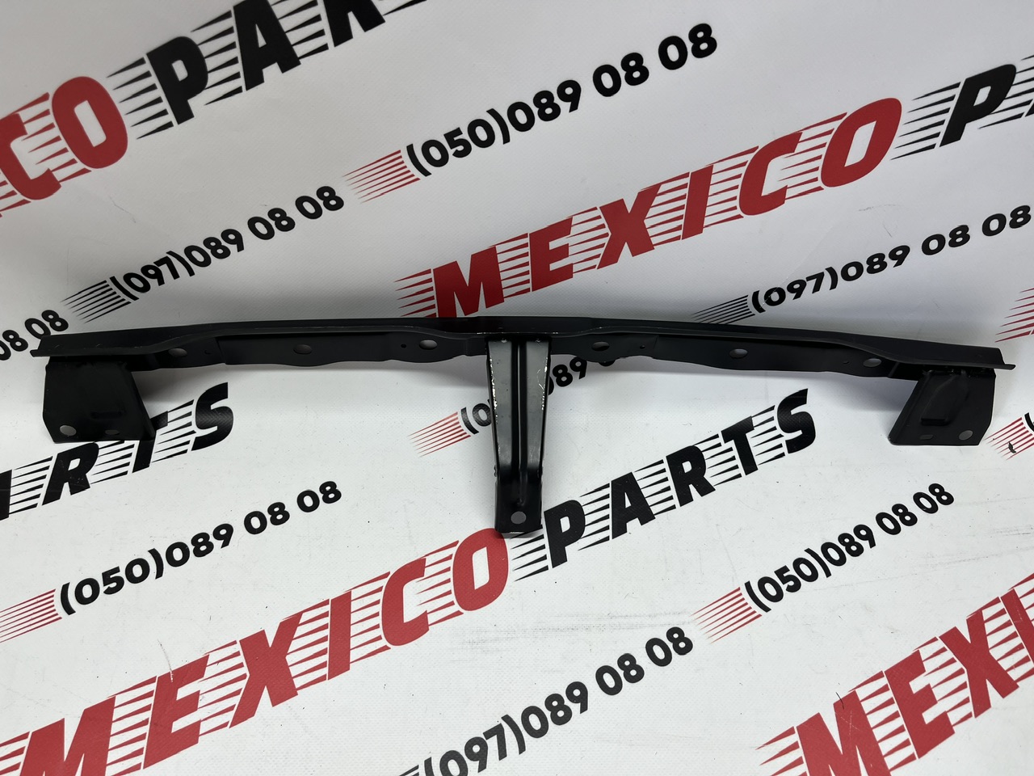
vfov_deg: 53.1
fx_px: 777
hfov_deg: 67.3
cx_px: 517
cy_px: 388
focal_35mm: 26
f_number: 1.6
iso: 32
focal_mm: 5.1
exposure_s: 1/134
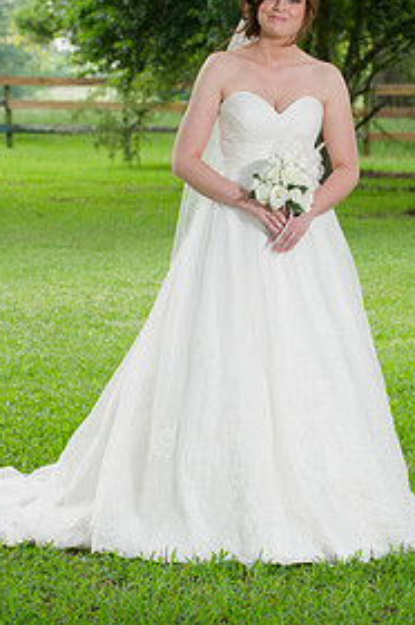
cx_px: 273
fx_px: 2929
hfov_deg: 8.1
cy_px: 304
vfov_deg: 12.2
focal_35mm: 169
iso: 500
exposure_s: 1/200
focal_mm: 105
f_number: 5.6
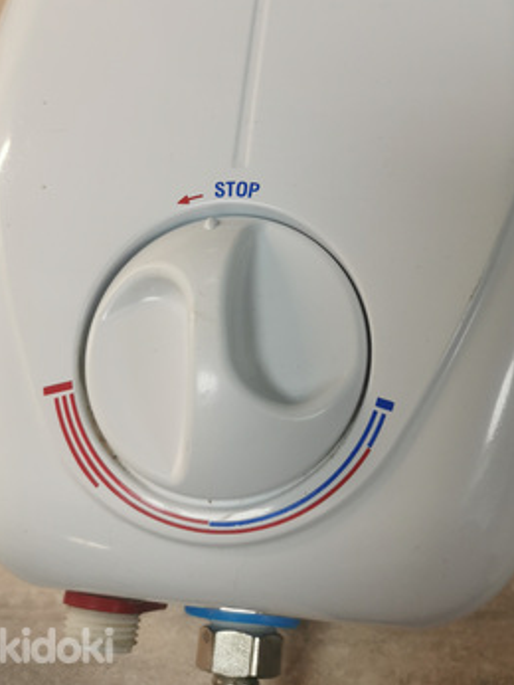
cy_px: 220
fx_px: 771
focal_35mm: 39
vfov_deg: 46.9
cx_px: 288
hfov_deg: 36.8
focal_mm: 5.58
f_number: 1.8
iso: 100
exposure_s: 1/100
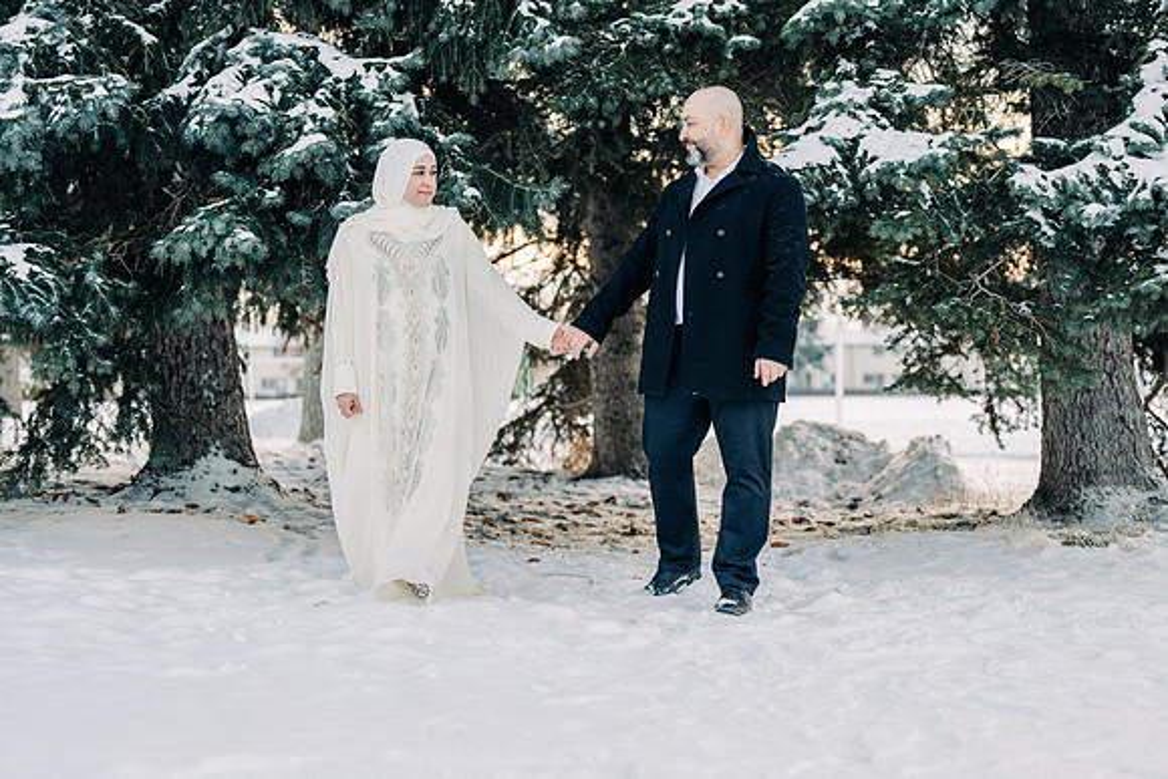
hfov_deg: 28.8
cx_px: 584
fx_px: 2272
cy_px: 390
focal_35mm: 70
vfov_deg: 19.5
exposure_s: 1/125
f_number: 2.8
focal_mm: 70
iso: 100
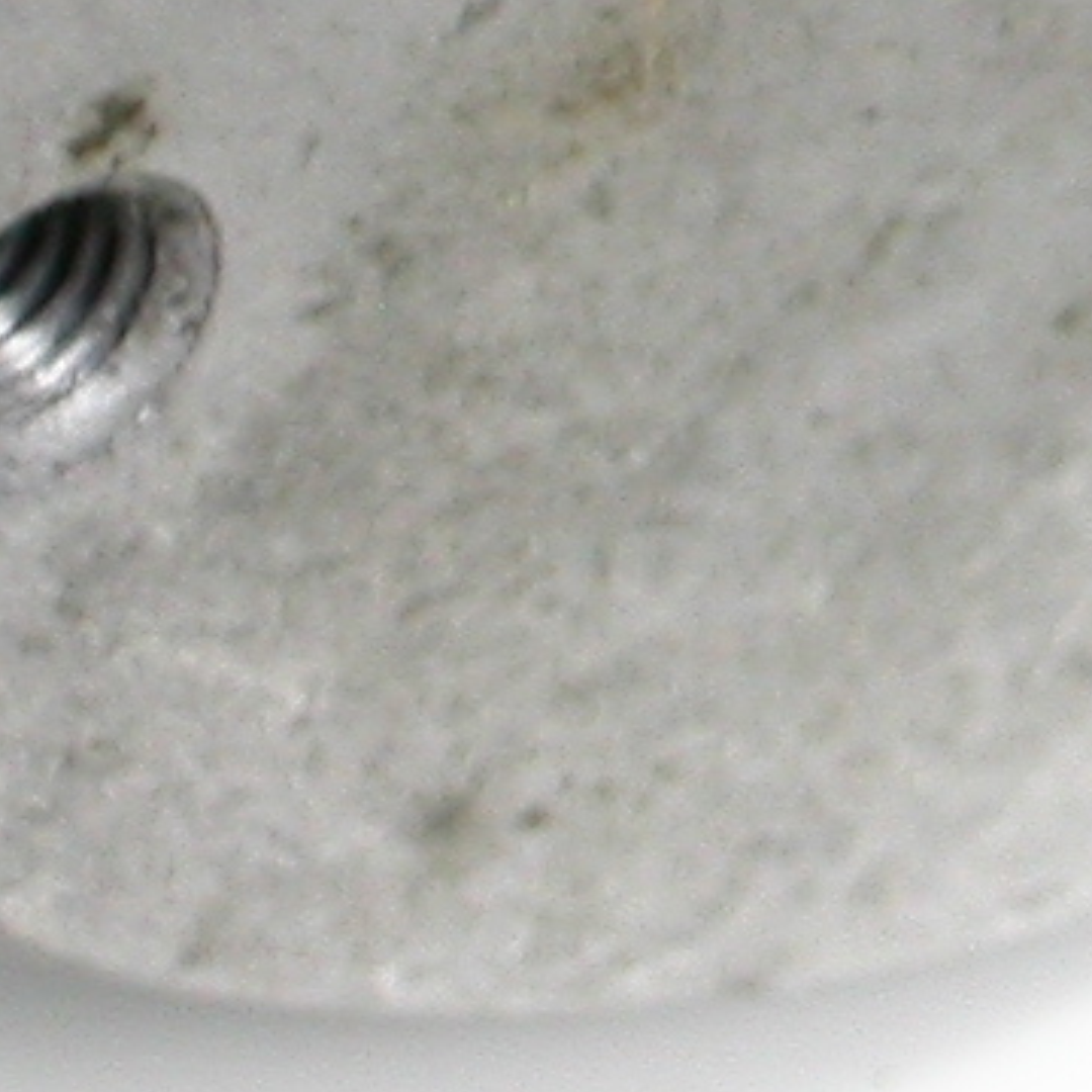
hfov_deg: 2.0
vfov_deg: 2.0
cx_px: 3346
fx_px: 30694
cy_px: -461
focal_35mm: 860
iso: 100
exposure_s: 1/30
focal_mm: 32
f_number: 5.1
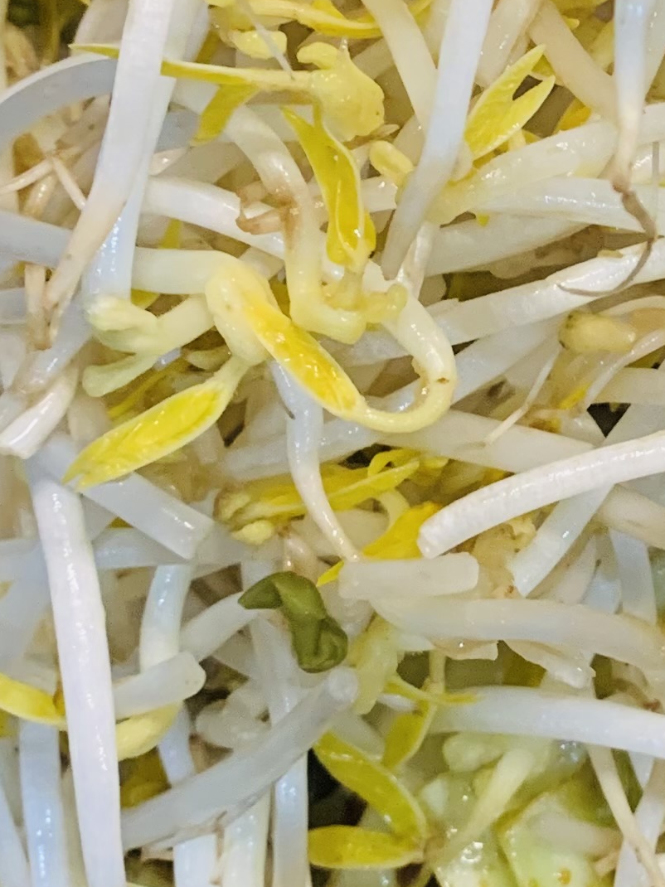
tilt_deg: -60.0
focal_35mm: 98
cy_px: 89
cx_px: 908
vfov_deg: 19.7
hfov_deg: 14.4
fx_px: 2511
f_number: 1.8
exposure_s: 1/60
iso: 125
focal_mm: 4.25
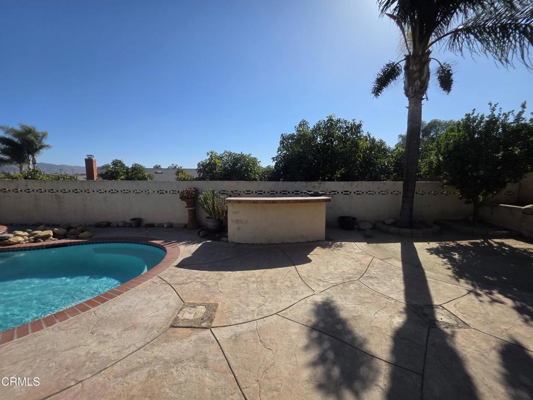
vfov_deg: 89.9
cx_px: 266
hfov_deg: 106.2
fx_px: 200
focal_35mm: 13
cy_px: 200
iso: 40
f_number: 1.9
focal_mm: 2.2
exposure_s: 1/2715
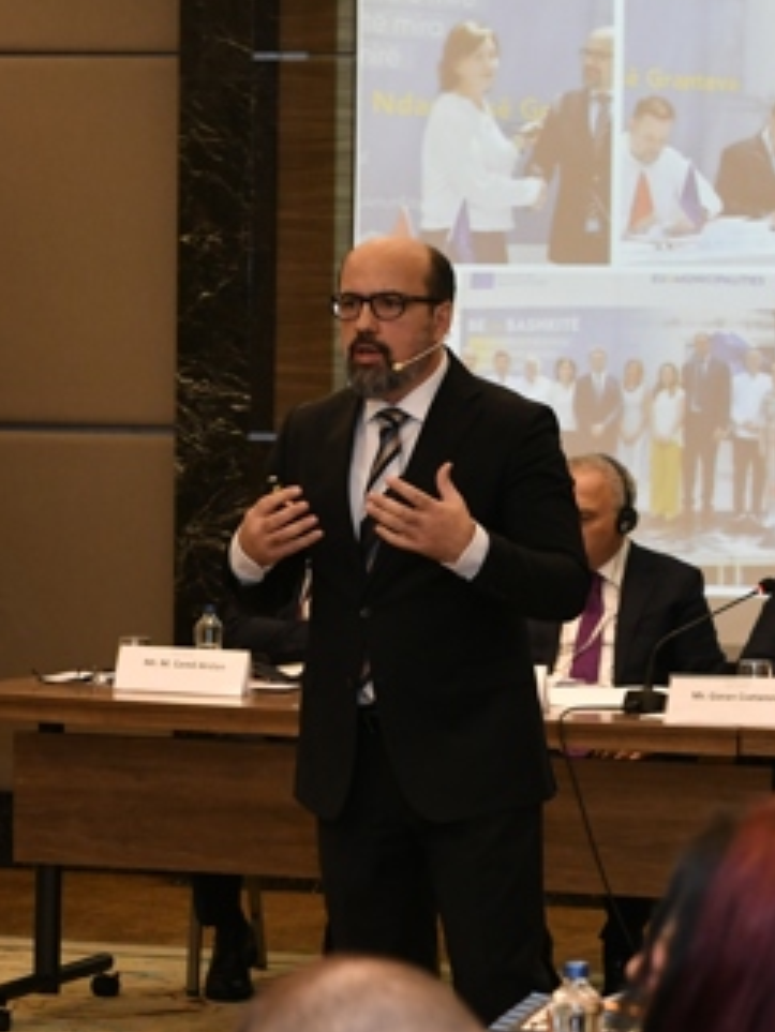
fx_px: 5310
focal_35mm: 178
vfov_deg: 11.0
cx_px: 354
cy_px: 926
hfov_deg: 8.3
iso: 1600
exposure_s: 1/100
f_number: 4
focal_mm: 66
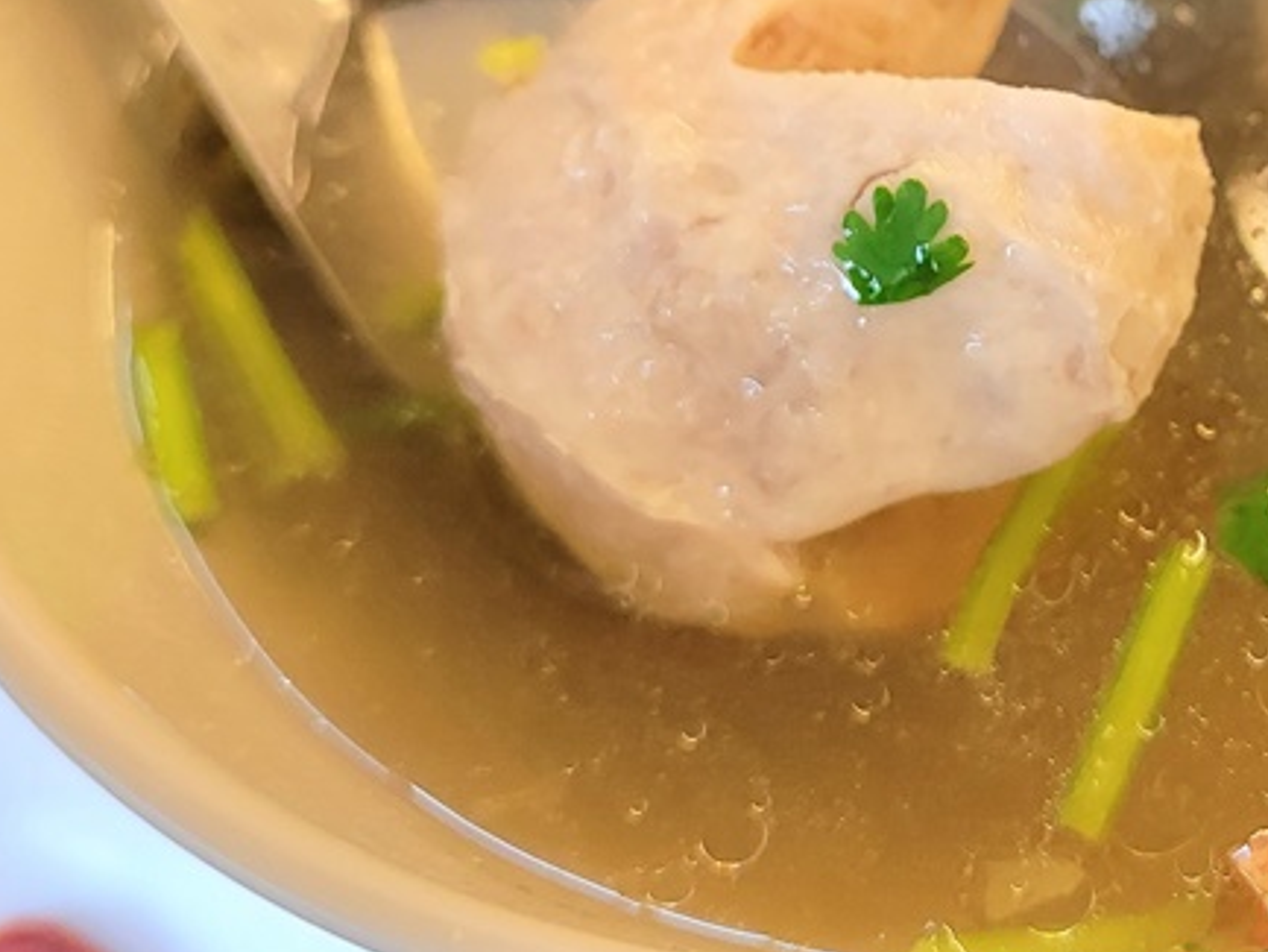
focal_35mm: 60
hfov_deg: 31.1
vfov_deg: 24.2
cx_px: 1063
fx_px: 2198
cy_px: 243
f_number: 1.8
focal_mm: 5.4
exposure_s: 1/120
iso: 250
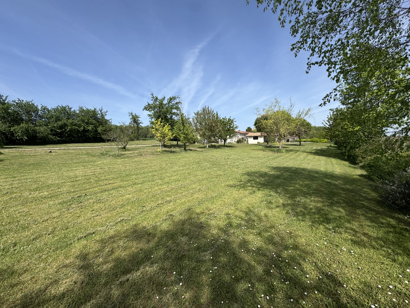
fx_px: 166
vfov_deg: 85.7
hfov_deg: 102.1
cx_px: 205
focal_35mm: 14
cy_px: 154
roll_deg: +1.7
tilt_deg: -2.4
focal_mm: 2.22
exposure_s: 1/2415
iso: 50
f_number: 2.2
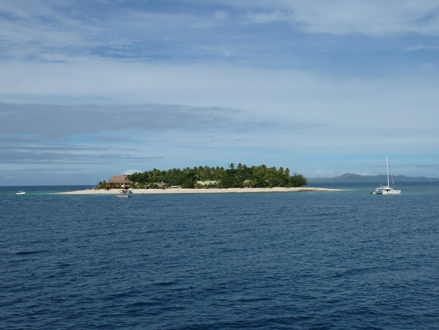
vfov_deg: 32.9
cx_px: 220
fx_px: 558
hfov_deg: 42.9
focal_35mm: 44
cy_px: 165
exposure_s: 1/640
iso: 80
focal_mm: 7.3
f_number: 5.6
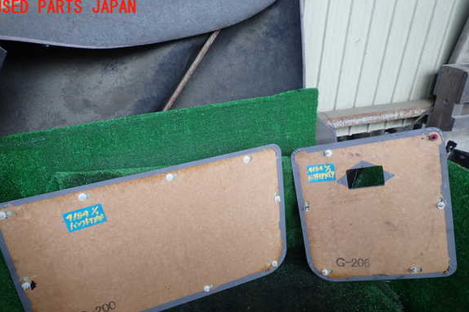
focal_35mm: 27
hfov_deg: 67.4
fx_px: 352
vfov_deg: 47.7
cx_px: 232
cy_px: 180
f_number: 2
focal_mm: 4.5
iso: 125
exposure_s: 1/60
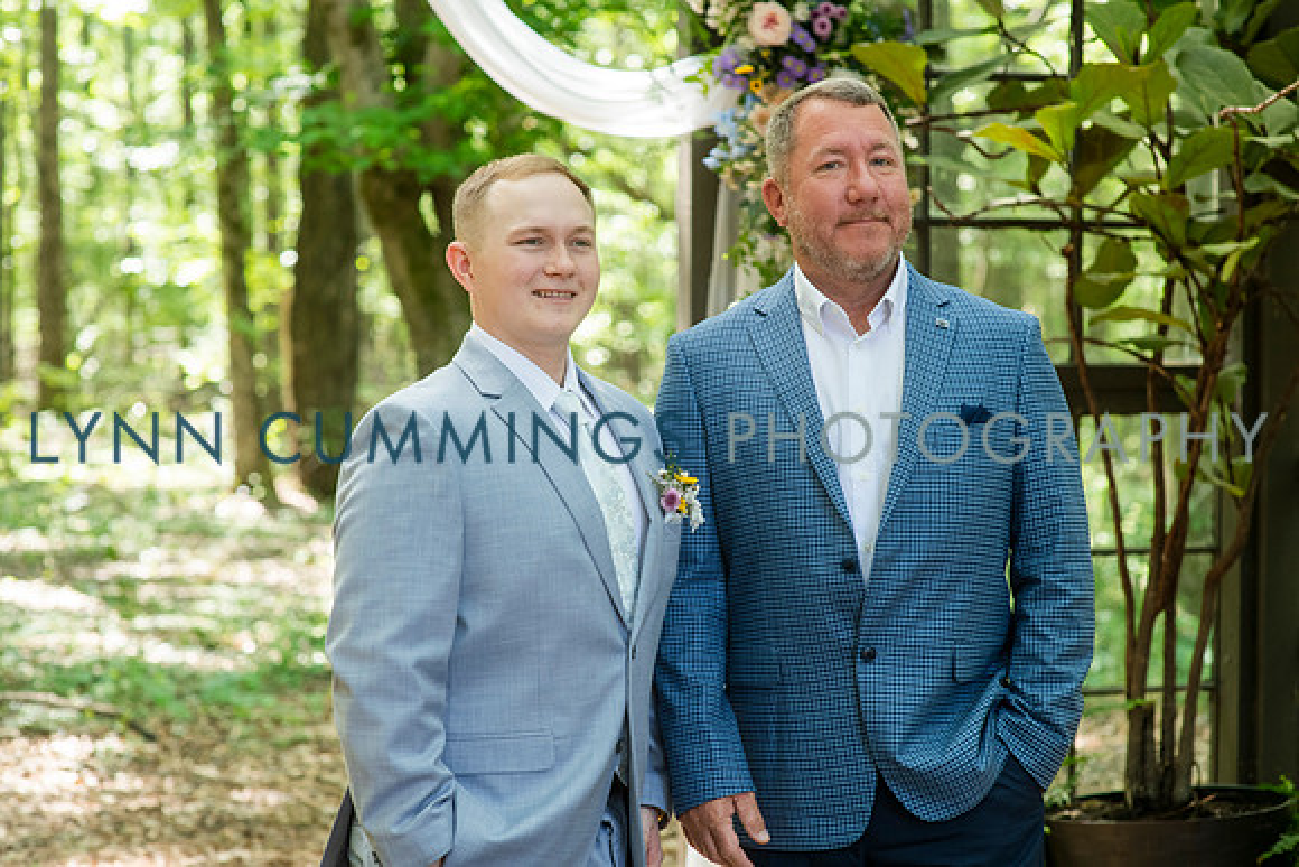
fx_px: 3098
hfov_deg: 23.7
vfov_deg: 15.9
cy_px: 434
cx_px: 650
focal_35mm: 86
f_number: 4
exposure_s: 1/125
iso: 500
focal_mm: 85
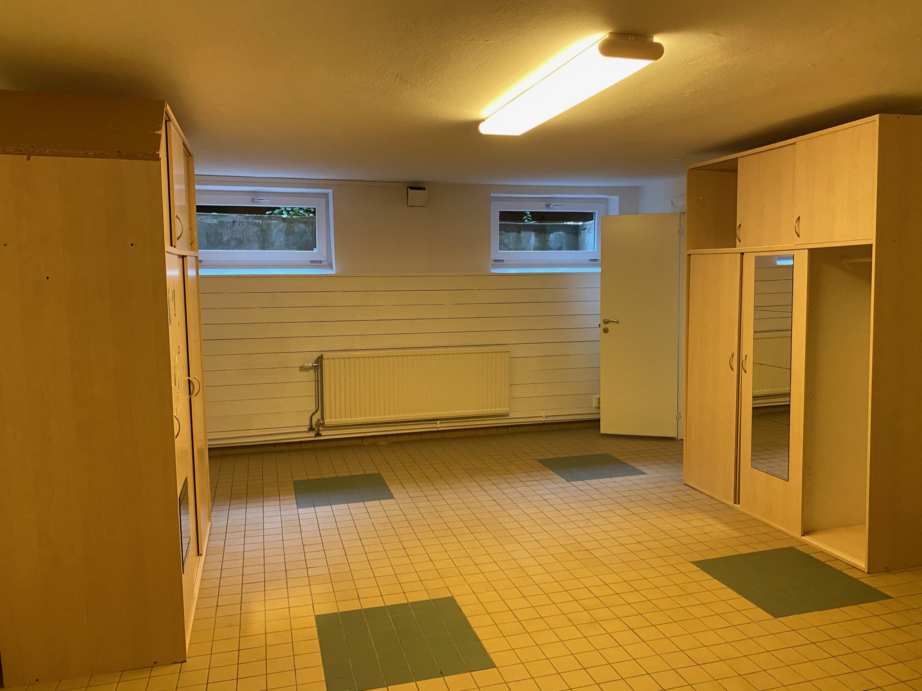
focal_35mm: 26
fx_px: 692
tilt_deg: -4.8
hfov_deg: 67.3
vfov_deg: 53.0
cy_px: 346
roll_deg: +0.4
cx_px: 461
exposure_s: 1/50
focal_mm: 4.25
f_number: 1.8
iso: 400
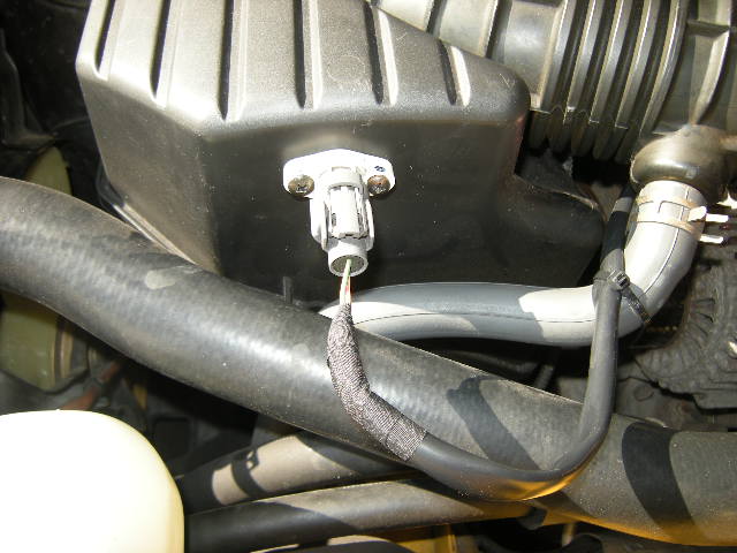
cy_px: 276
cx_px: 368
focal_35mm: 28
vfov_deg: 49.7
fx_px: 596
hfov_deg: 63.4
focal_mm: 4.7
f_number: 2.8
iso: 64
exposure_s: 1/141
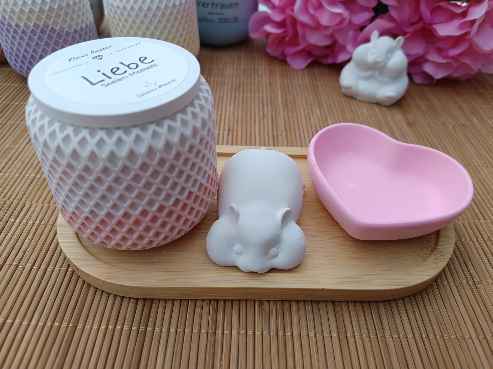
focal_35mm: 24
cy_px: 184
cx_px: 246
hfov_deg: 71.6
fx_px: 342
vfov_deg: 56.8
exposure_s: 1/519
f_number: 1.7
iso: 53
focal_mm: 5.31
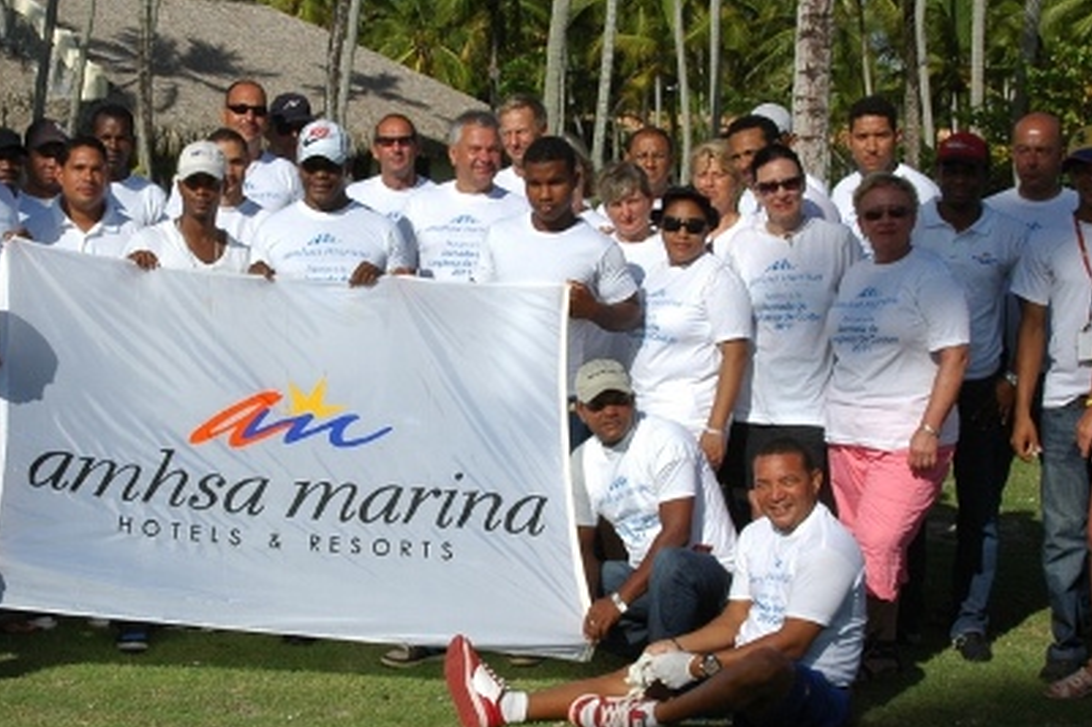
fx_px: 2031
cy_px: 359
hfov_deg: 29.9
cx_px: 376
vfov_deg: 20.3
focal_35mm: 67
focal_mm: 28
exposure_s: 1/640
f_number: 13
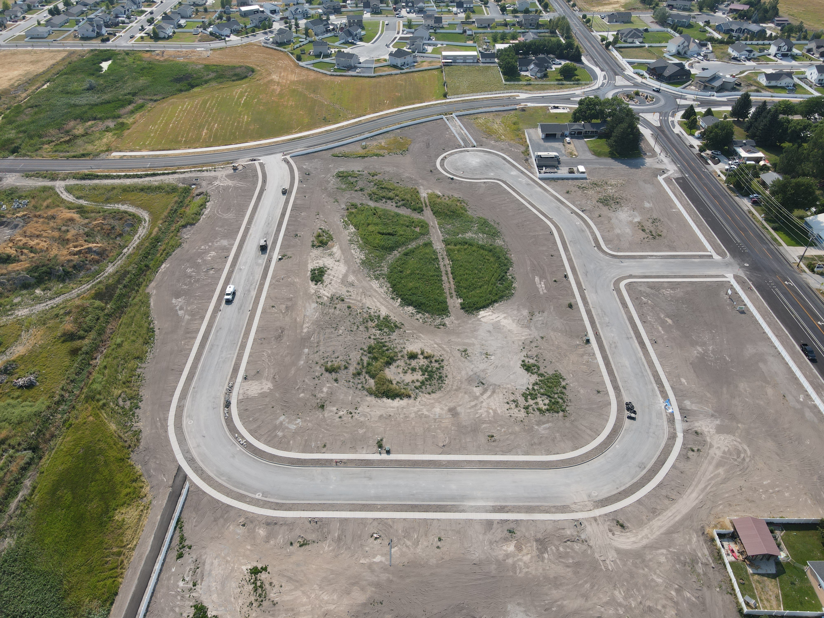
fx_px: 571
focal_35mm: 24
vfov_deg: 56.8
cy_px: 309
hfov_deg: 71.6
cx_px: 412
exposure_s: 1/500
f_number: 2.8
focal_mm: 4.5
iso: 100
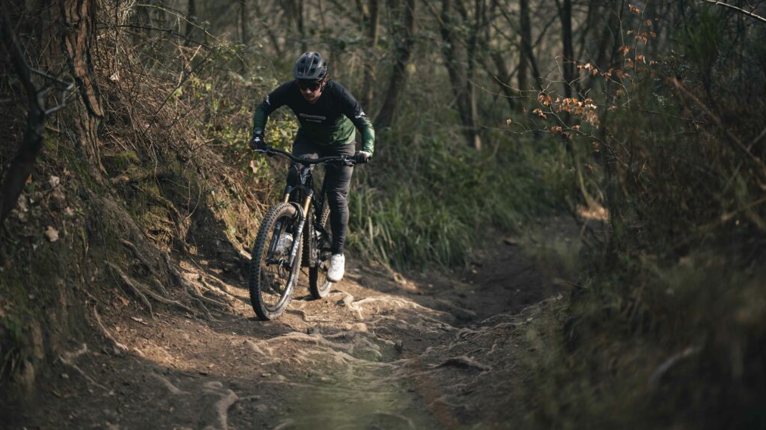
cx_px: 385
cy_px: 213
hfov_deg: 39.2
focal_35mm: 53
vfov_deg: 22.6
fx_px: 1076
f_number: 1.2
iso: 64
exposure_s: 1/1600
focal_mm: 50
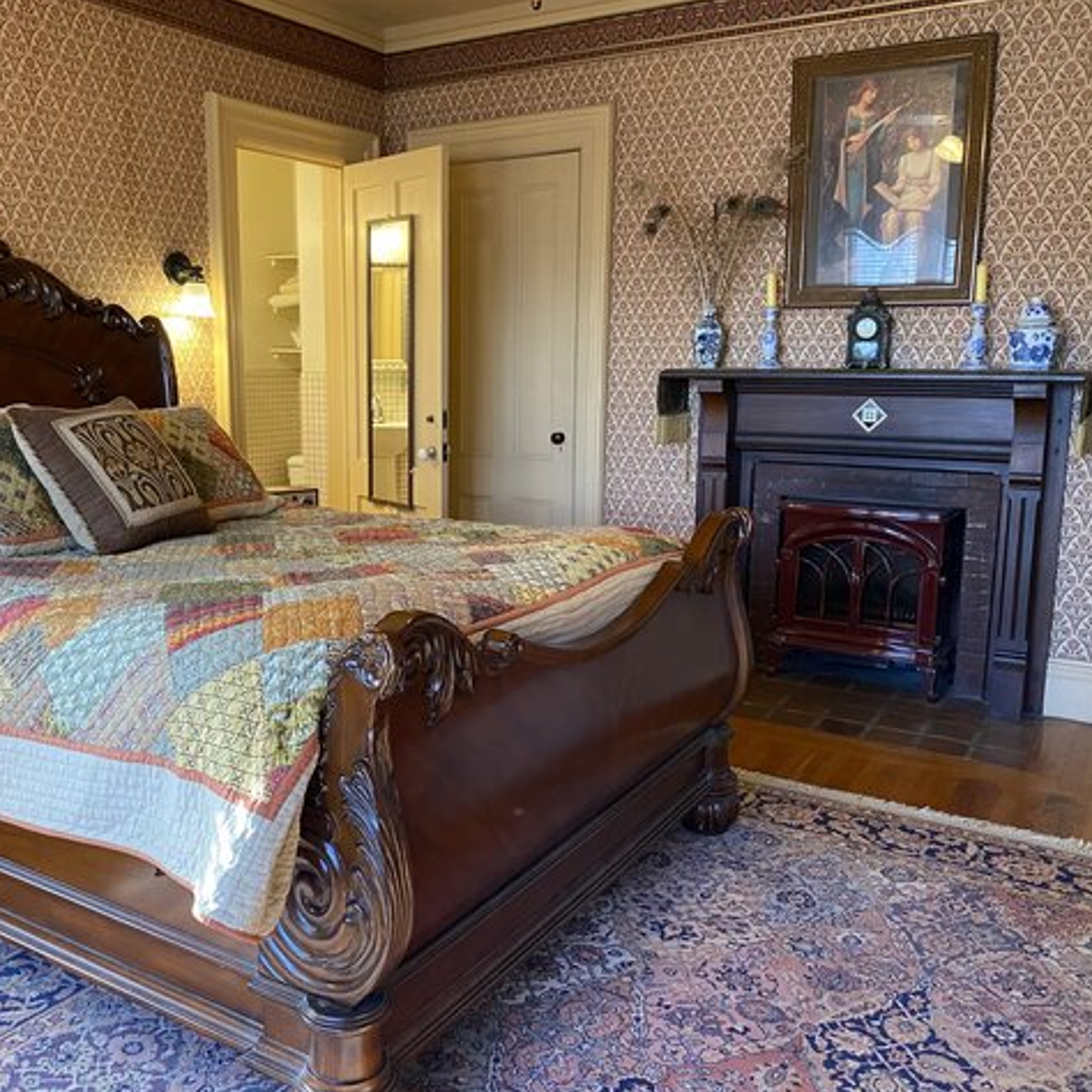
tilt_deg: -9.1
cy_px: 544
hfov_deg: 52.3
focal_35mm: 31
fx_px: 1106
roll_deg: -0.8
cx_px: 456
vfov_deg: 52.5
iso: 320
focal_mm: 4.25
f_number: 1.8
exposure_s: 1/60
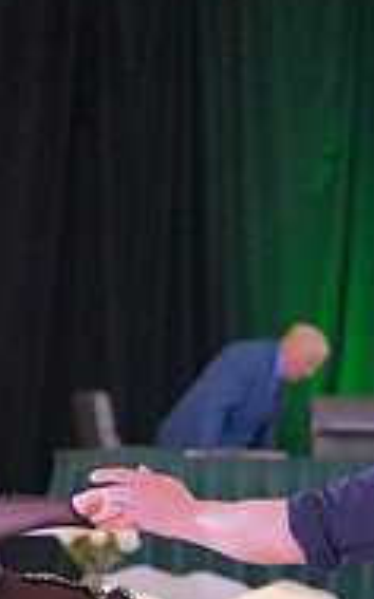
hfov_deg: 4.9
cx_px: 125
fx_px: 4390
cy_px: 773
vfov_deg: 7.7
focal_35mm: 269
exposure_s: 1/500
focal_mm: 86
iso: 8000
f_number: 3.5
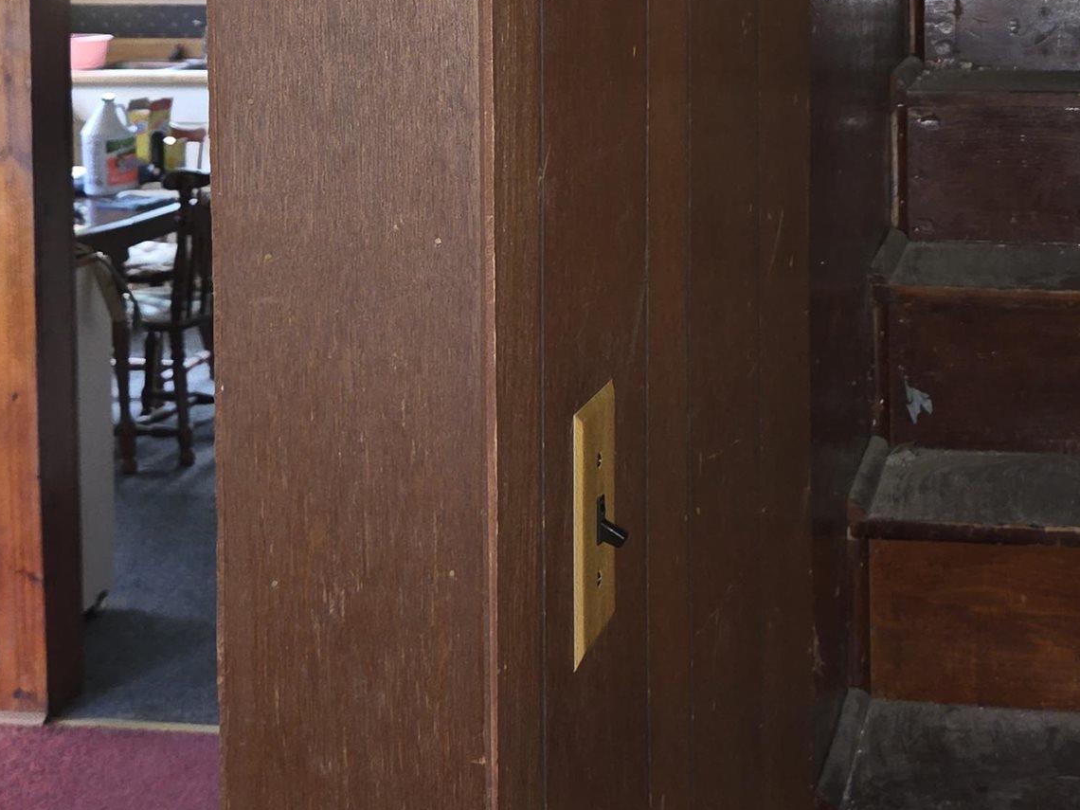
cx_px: 860
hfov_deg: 30.5
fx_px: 1934
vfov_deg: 22.7
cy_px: -7
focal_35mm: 62
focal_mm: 5.4
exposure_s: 1/18.6
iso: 125
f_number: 1.8
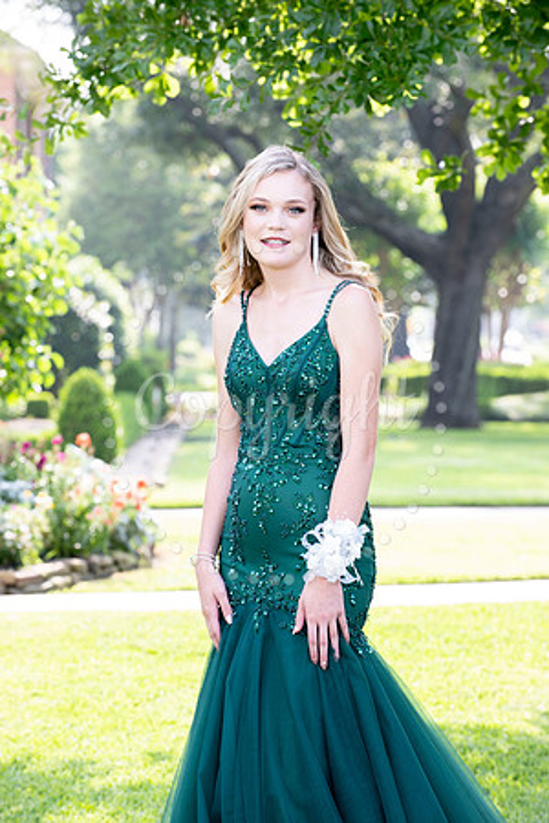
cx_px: 274
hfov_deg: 8.9
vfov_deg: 13.2
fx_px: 3545
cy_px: 412
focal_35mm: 155
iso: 250
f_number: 7.1
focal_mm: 155
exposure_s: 1/60
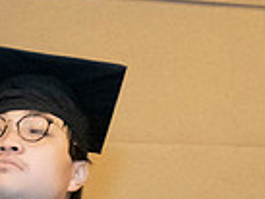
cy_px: 440
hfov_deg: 7.4
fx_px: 2015
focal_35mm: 263
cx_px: -122
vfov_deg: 5.5
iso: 6400
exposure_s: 1/125
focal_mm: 35
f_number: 5.6
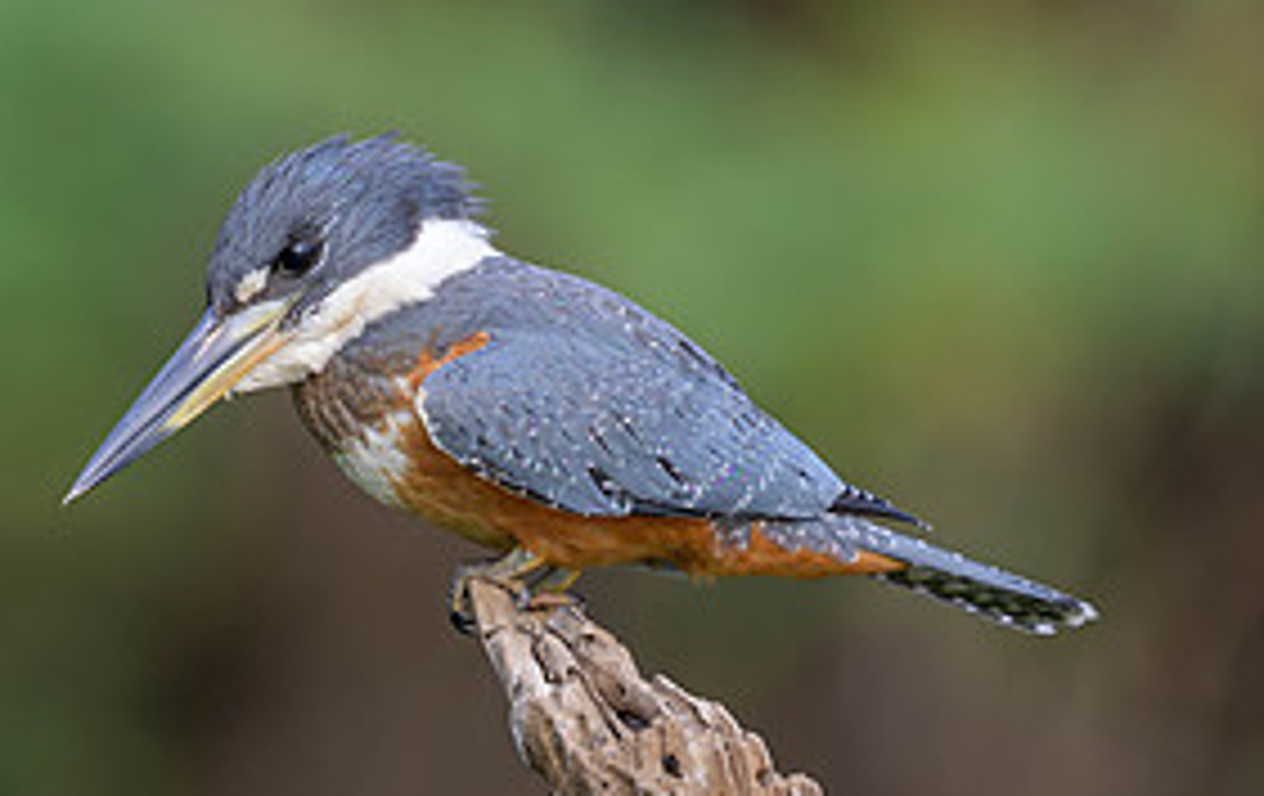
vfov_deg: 1.3
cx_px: -164
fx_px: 35353
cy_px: 655
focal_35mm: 1024
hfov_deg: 2.0
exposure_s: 1/500
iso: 160
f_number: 2.8
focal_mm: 400
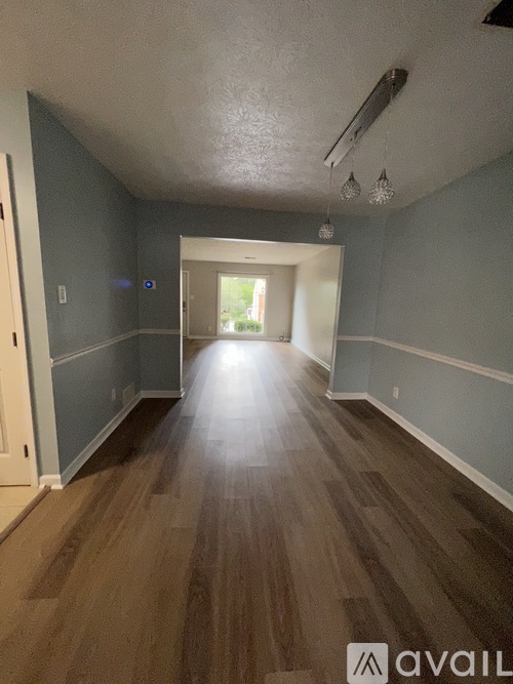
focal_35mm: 13
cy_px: 342
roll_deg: -2.2
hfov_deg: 89.9
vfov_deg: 106.2
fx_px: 257
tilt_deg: -8.7
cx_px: 256
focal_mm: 1.57
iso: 250
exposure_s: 1/120
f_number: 1.8
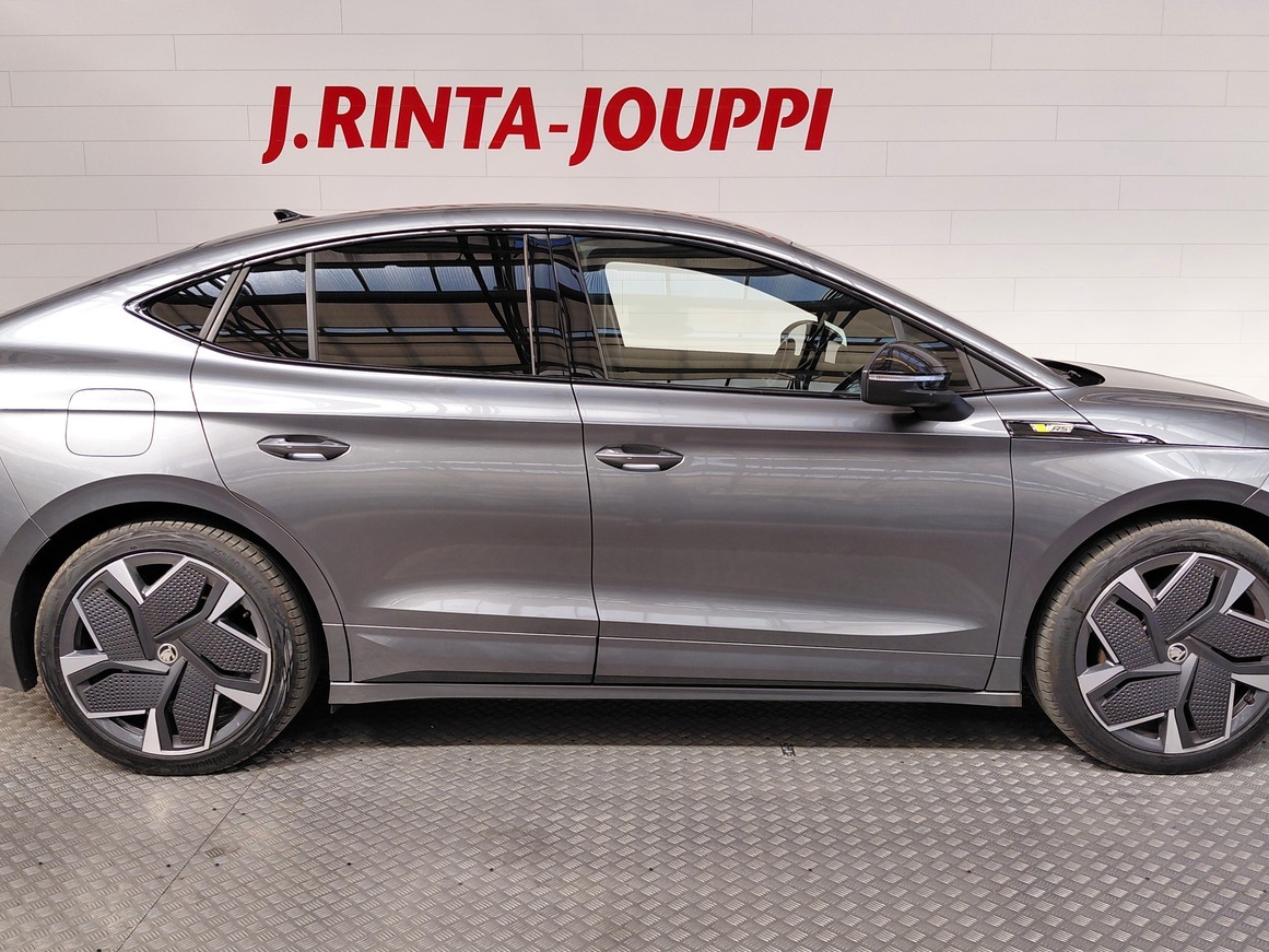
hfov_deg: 58.3
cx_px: 641
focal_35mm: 31
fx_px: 1137
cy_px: 515
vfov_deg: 45.4
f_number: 1.8
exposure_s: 1/504
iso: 50
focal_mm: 4.69
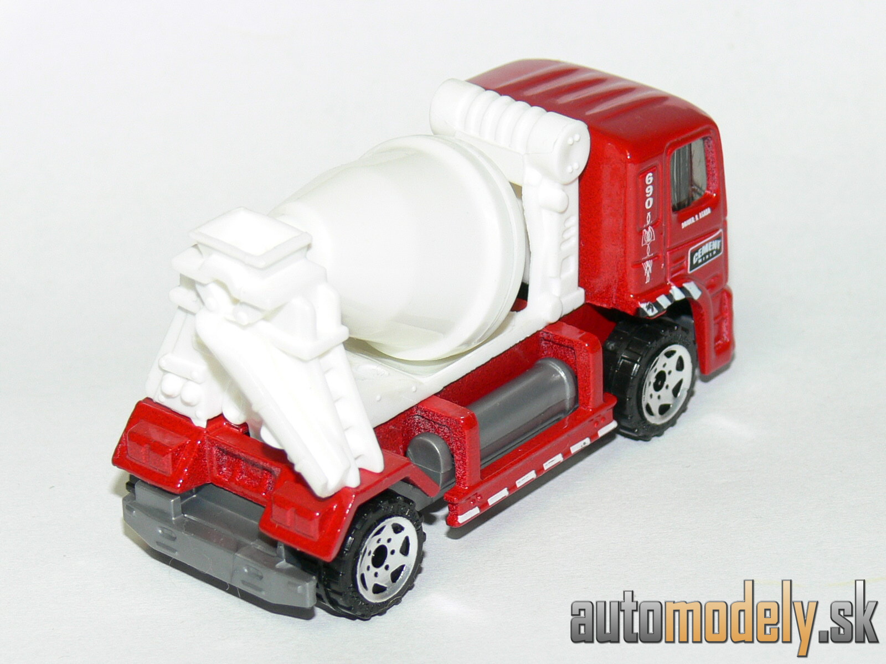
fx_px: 3788
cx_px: 443
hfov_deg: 13.3
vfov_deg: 10.0
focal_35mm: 148
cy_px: 332
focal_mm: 19.7
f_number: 4
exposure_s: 1/30
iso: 80
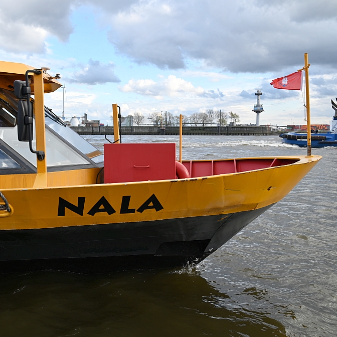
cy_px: 167
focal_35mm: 35
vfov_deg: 47.2
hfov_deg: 45.5
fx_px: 386
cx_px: 82
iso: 160
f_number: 5.6
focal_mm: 27
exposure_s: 1/250
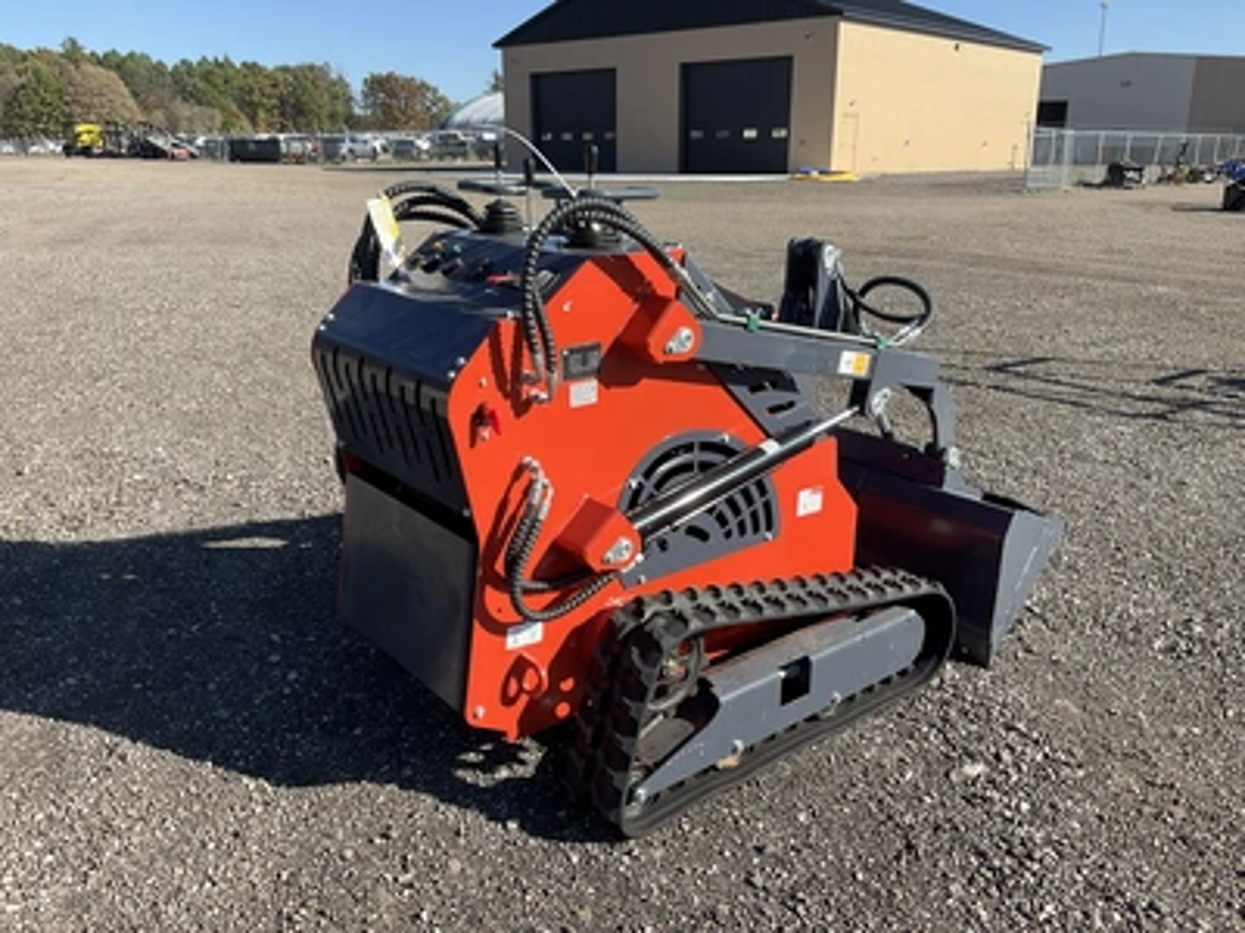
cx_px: 622
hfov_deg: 61.7
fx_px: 1043
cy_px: 466
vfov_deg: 48.2
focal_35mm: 29
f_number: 1.8
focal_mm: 3
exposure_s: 1/997
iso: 25
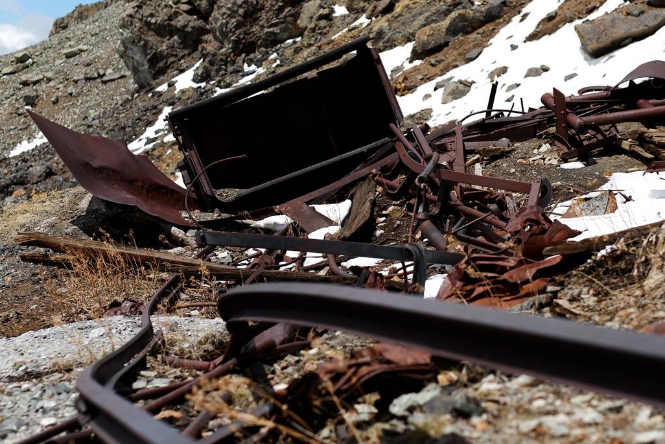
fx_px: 1441
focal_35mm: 78
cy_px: 251
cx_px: 433
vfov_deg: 17.5
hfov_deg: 25.9
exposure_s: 1/3200
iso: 100
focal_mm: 50
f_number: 3.2
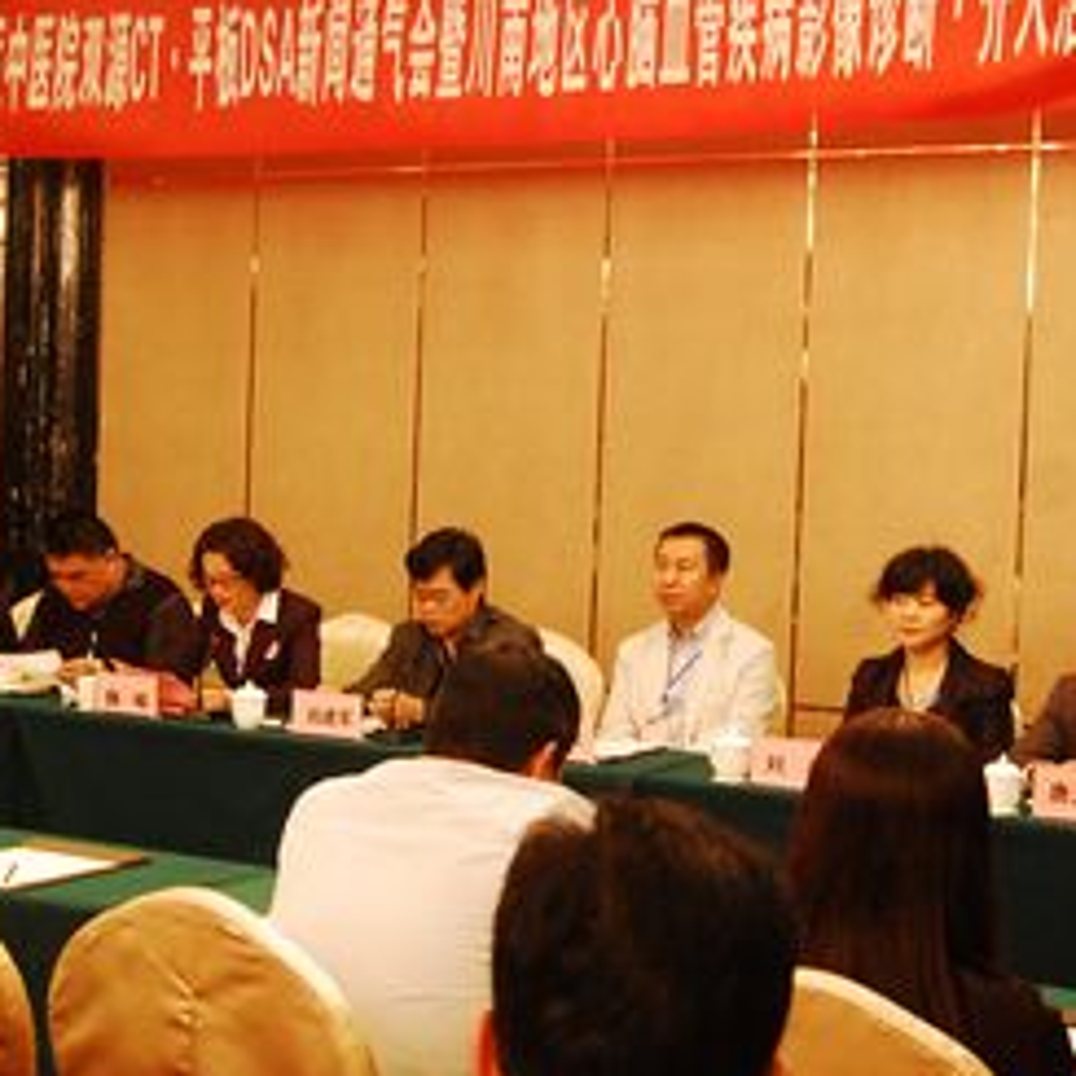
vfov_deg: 28.7
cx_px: 536
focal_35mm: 60
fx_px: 2105
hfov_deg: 28.7
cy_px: 509
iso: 1600
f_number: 3.8
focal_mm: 23
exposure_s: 1/25
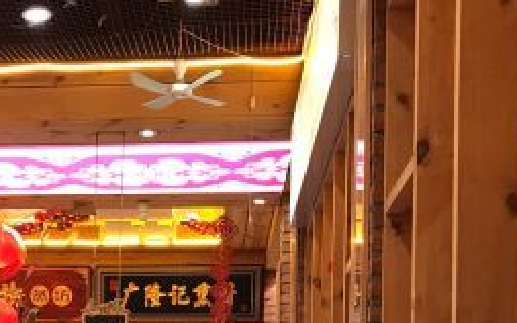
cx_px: 69
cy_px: 486
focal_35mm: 82
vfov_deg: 14.8
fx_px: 1155
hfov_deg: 24.6
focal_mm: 3.99
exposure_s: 1/25
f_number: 1.8
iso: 40
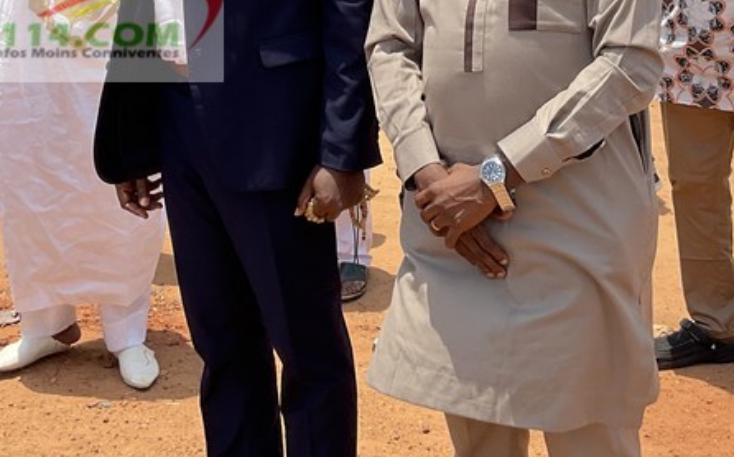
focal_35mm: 69
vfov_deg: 18.1
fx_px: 1379
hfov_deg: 29.8
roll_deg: +3.1
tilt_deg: -6.8
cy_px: -48
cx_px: 337
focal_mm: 3
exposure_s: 1/1035
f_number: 1.8
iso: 16
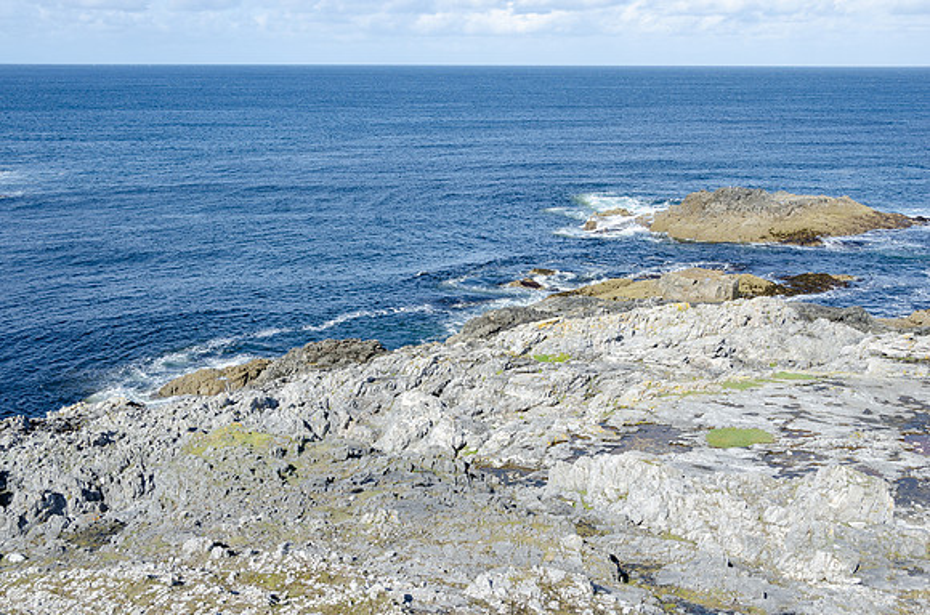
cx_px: 465
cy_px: 308
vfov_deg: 34.1
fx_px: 1005
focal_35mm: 39
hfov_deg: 49.6
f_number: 7.1
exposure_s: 1/200
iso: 100
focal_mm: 26
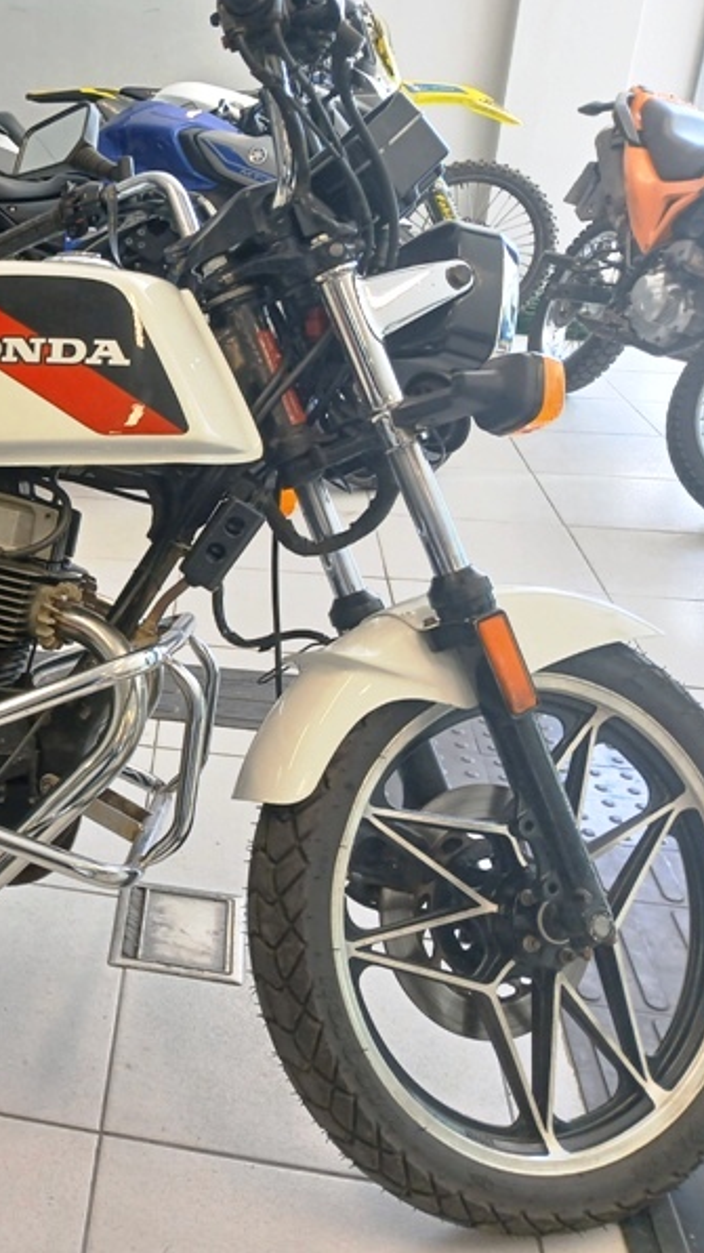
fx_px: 1262
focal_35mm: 38
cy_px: 626
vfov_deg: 52.8
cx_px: -126
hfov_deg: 27.6
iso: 100
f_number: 1.8
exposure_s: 1/60
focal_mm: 3.98
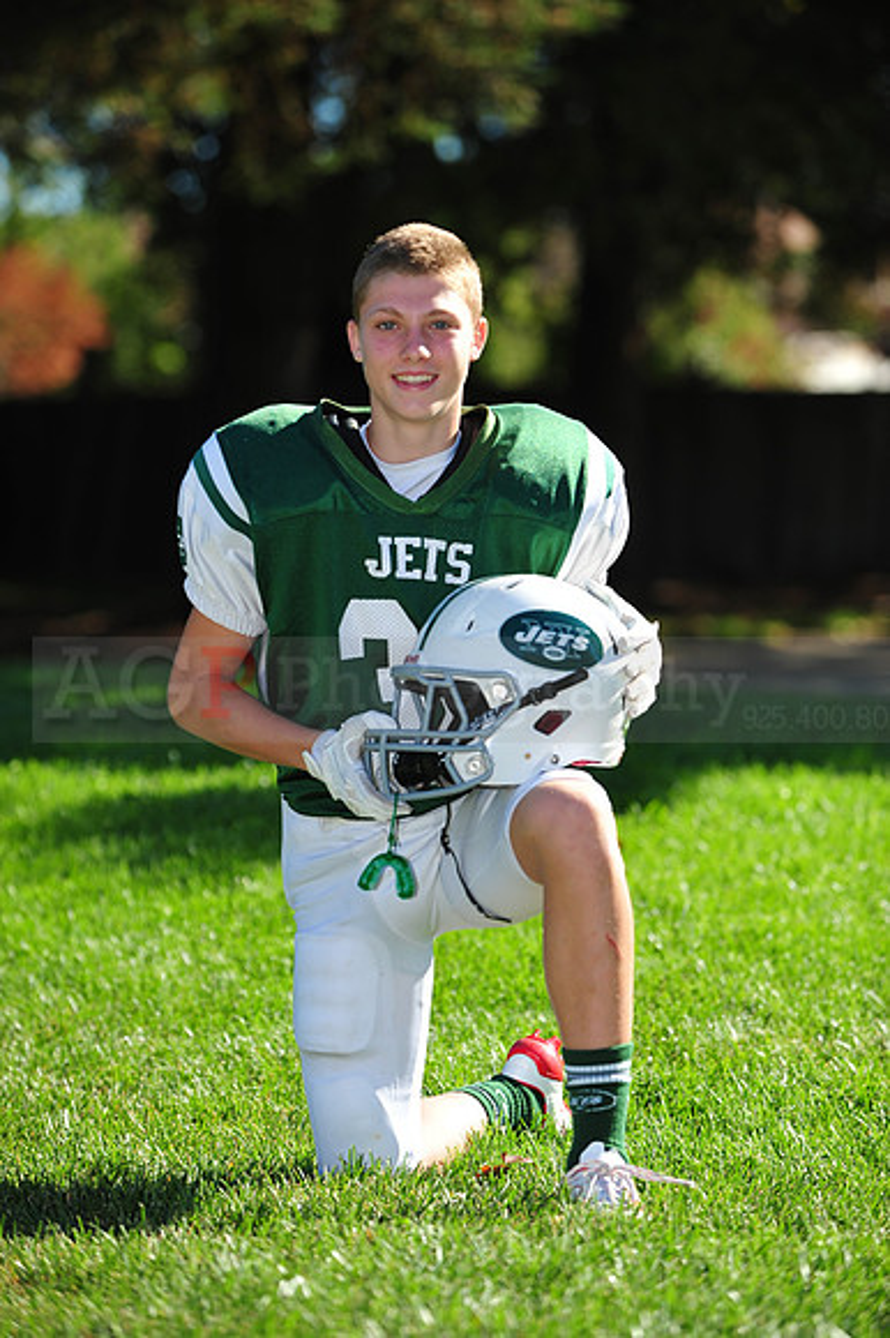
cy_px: 669
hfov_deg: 8.3
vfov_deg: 12.5
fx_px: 6126
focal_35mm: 165
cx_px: 445
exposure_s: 1/1600
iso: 400
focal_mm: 165
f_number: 4.5
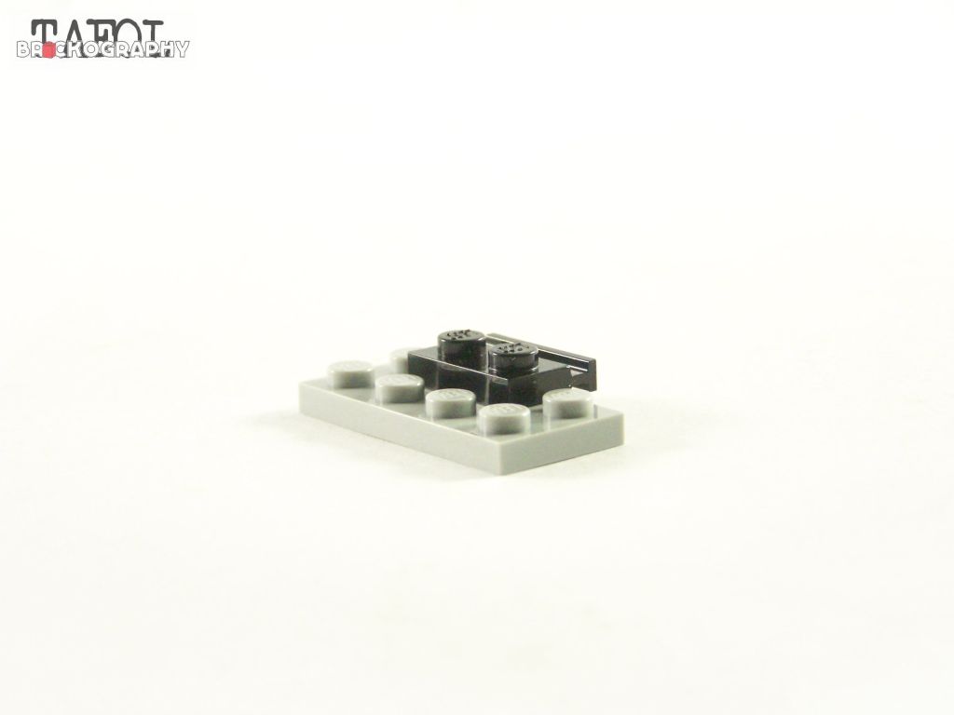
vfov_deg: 14.1
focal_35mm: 105
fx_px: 2894
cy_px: 358
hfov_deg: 18.7
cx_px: 477
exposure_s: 1/60
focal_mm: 17.5
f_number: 3.2
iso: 400
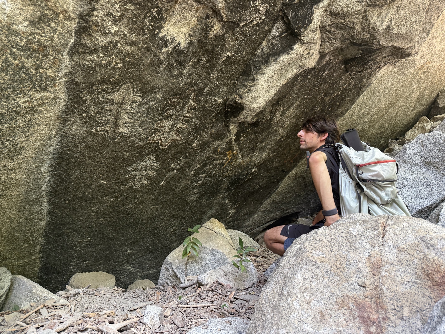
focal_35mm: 24
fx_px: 309
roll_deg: +4.1
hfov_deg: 71.6
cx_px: 222
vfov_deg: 56.8
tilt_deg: +6.2
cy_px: 167
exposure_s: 1/60
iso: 400
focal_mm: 6.76
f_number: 1.78
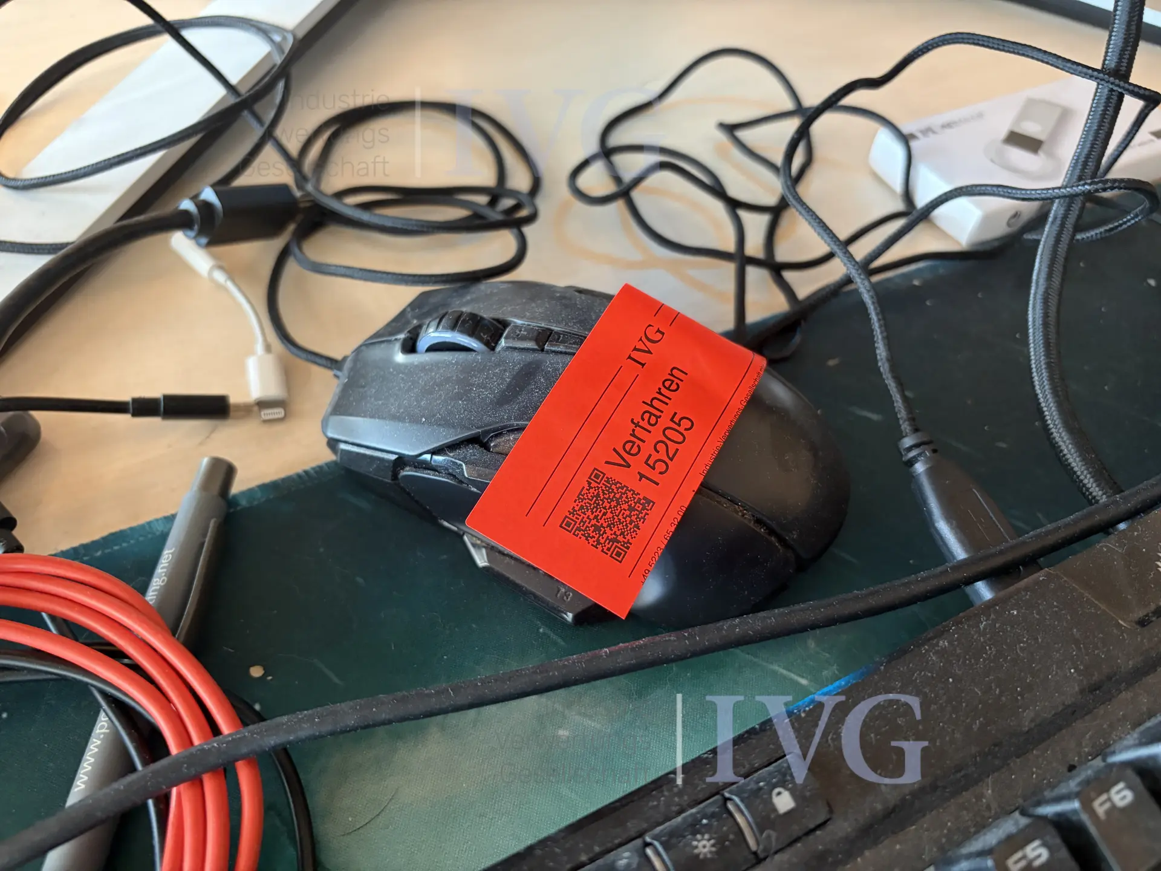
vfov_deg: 53.1
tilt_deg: -52.4
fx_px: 872
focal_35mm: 26
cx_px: 580
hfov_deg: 67.3
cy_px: 436
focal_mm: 5.96
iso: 320
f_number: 1.6
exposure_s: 1/50
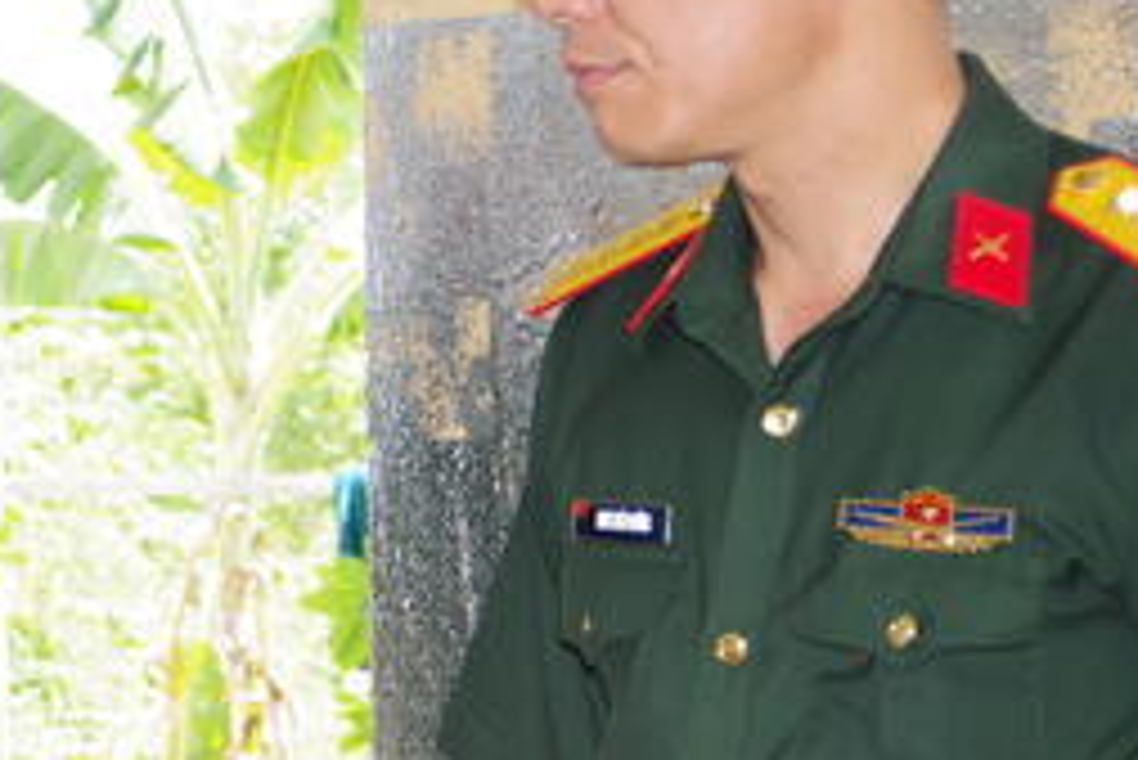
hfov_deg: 13.7
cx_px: -567
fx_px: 4460
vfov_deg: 9.7
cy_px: 501
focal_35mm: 141
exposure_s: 1/180
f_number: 4
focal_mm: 28
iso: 400
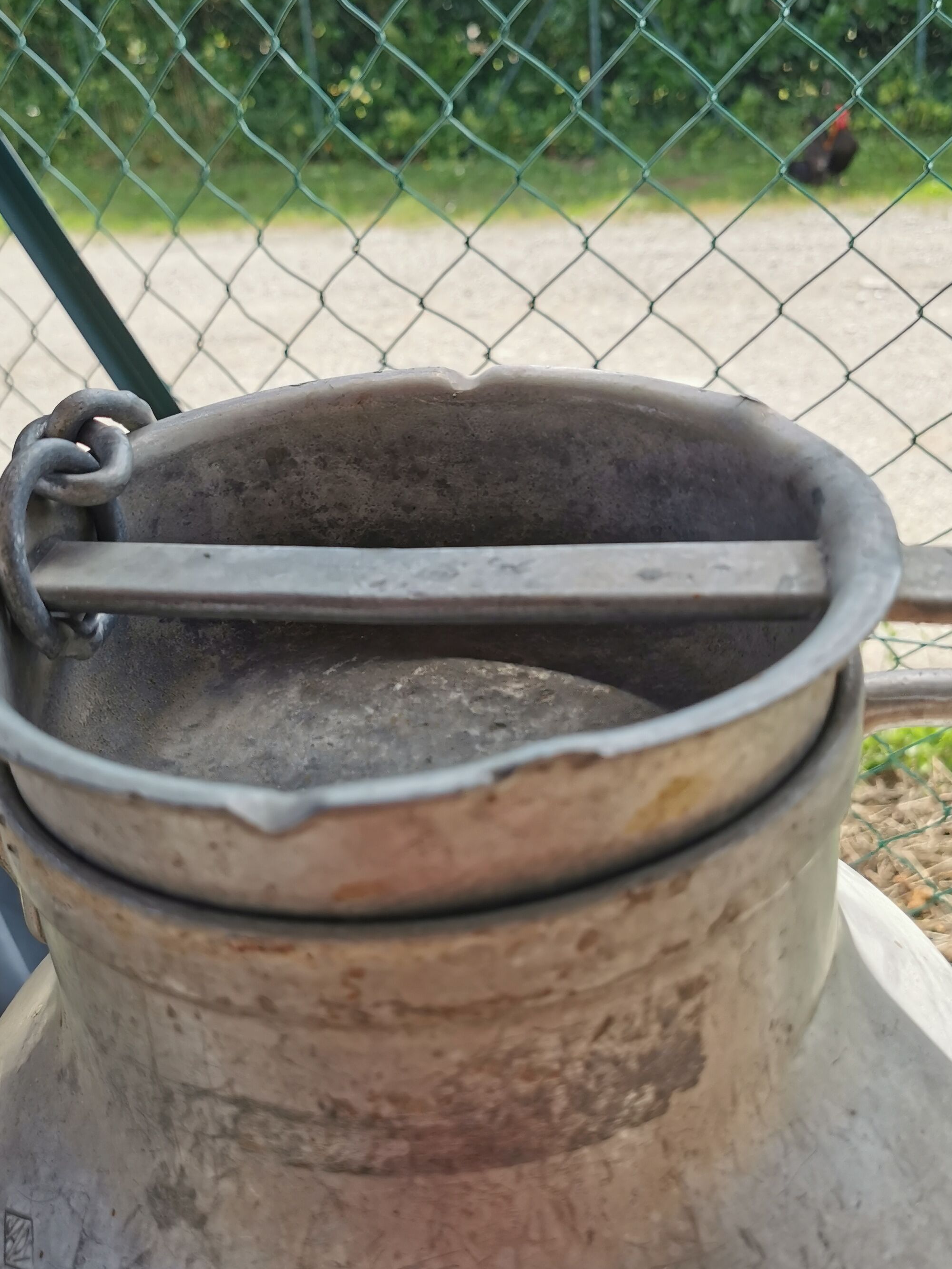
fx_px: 1357
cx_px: 392
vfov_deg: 50.0
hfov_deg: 38.6
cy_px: 567
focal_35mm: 37
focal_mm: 5.56
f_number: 1.6
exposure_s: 1/2193
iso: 50
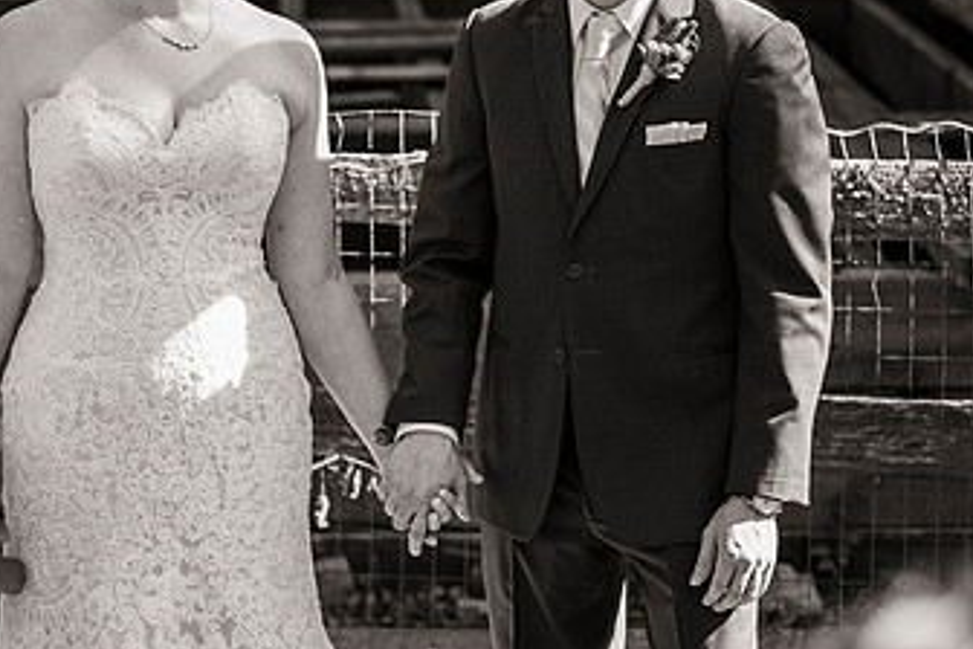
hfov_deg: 14.8
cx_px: 191
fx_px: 3730
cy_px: 148
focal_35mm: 138
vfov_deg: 9.9
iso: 160
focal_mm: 80
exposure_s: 1/250
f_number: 3.2
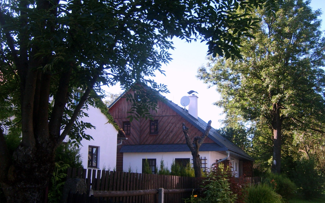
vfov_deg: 33.5
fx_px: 337
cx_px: 166
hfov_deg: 51.5
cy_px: 118
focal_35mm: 38
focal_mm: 5.8
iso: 50
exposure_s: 1/250
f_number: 2.8
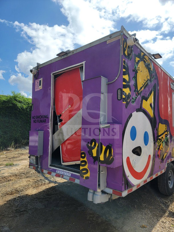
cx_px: 87
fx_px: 161
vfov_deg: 71.6
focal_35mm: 24
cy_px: 116
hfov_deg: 56.8
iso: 16
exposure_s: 1/1179
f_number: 1.8
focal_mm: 6.7
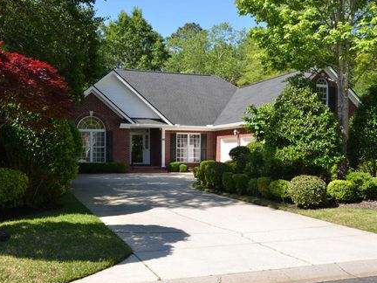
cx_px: 195
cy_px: 143
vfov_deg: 36.0
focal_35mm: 40
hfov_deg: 46.8
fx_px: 436
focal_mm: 24
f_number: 6.3
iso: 100
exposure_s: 1/250
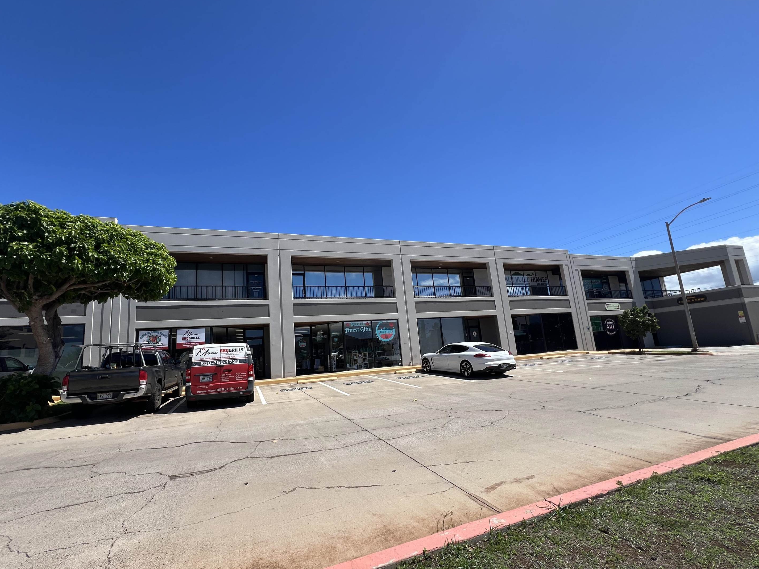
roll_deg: +3.9
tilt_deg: +8.3
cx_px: 359
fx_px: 307
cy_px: 299
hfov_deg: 102.0
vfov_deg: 85.6
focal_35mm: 14
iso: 32
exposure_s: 1/1623
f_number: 1.8
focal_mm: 1.57
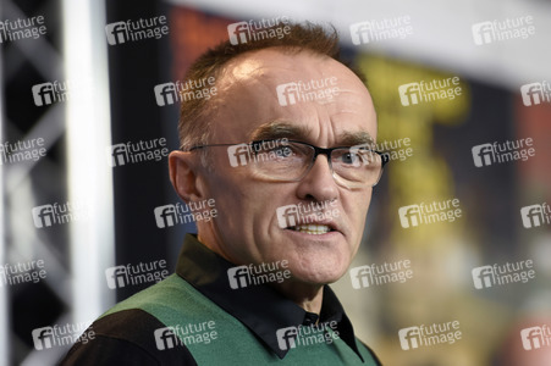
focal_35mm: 300
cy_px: 183
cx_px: 276
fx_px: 4588
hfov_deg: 6.9
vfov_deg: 4.6
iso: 800
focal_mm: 200
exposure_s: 1/250
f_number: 3.2
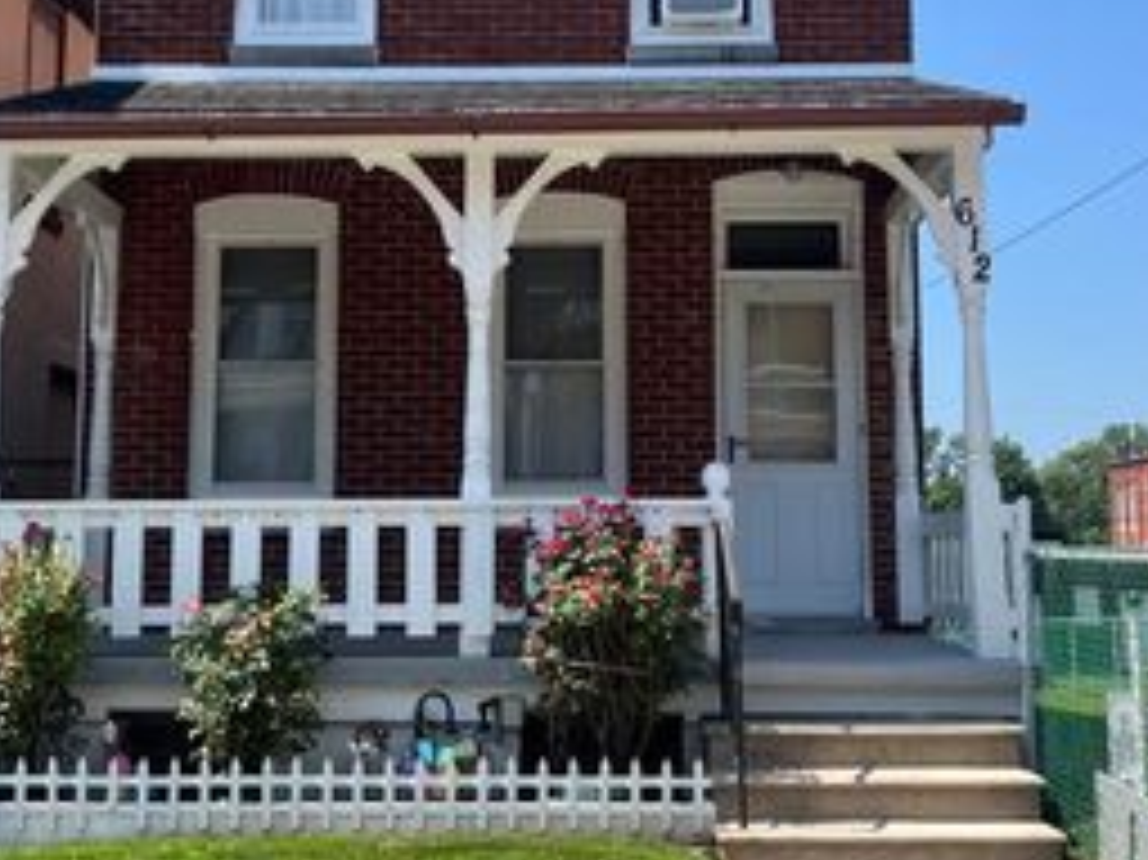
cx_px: 536
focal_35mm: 51
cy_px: 304
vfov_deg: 28.4
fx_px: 1691
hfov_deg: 37.5
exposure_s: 1/2268
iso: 50
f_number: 1.6
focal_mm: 5.1
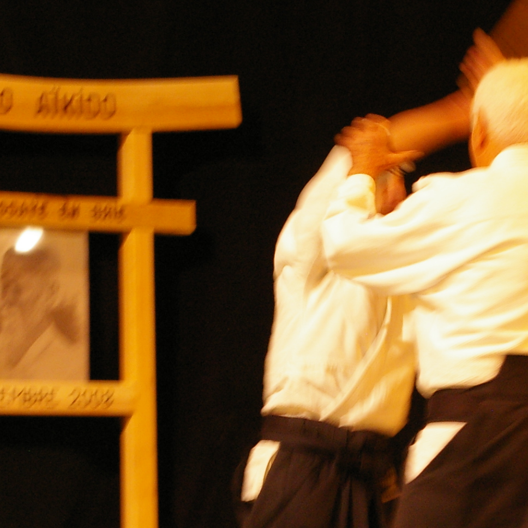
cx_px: 406
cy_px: 357
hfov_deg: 8.8
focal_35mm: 198
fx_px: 3417
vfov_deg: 8.8
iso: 800
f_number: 5.6
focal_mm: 50
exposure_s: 1/15
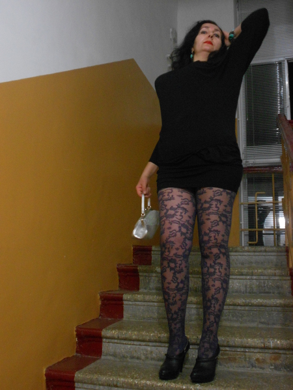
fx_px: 418
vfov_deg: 50.1
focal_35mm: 37
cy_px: 195
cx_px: 146
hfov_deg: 38.7
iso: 400
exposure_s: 1/4
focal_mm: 6.7
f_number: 3.9
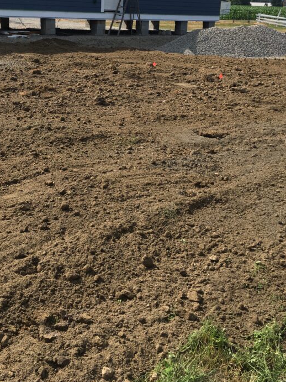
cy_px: 113
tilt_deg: -12.5
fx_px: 474
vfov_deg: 42.9
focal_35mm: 43
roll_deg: -1.8
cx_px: 104
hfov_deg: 33.4
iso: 25
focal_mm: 4.15
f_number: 2.2
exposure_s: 1/1709
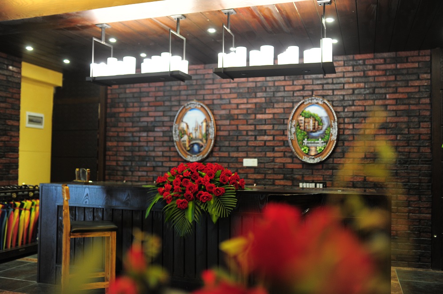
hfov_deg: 54.5
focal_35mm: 35
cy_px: 147
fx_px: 430
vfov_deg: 37.8
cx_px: 222
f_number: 2.2
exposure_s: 1/80
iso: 1250
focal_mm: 35
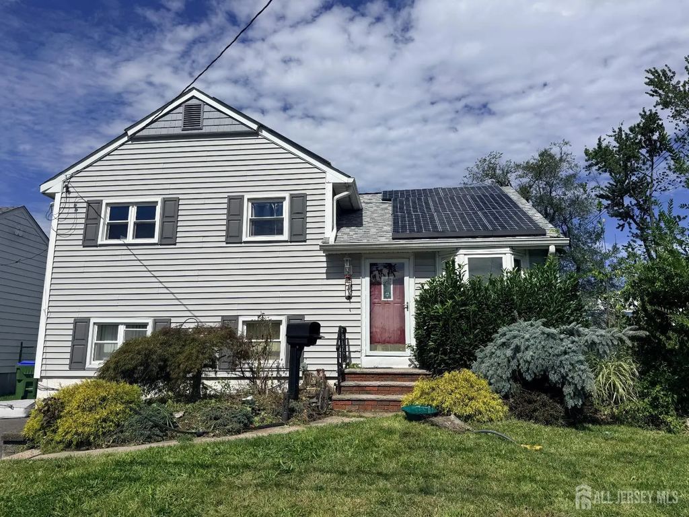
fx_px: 478
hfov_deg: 71.6
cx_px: 344
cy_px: 258
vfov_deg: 56.8
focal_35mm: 24
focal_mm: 6.76
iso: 80
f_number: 1.78
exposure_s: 1/11905
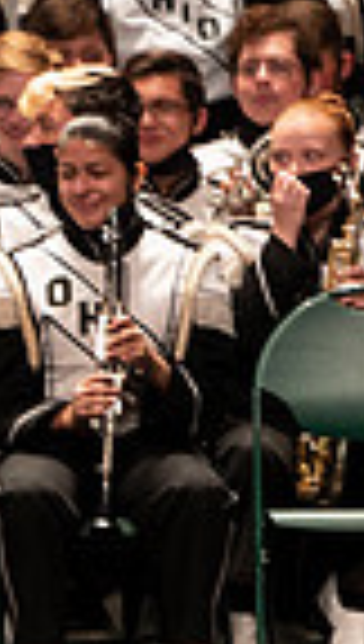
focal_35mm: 848
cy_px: 311
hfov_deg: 1.4
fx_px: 14474
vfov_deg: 2.5
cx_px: -764
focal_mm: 200
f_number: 2.8
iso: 2500
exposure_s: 1/500
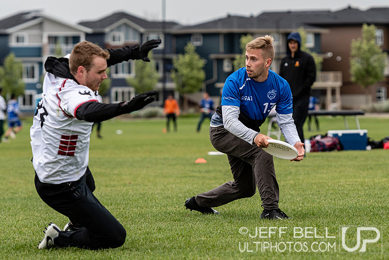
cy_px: 121
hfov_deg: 7.6
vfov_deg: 5.1
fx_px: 2914
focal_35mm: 270
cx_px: 250
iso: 280
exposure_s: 1/1250
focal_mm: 140
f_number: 4
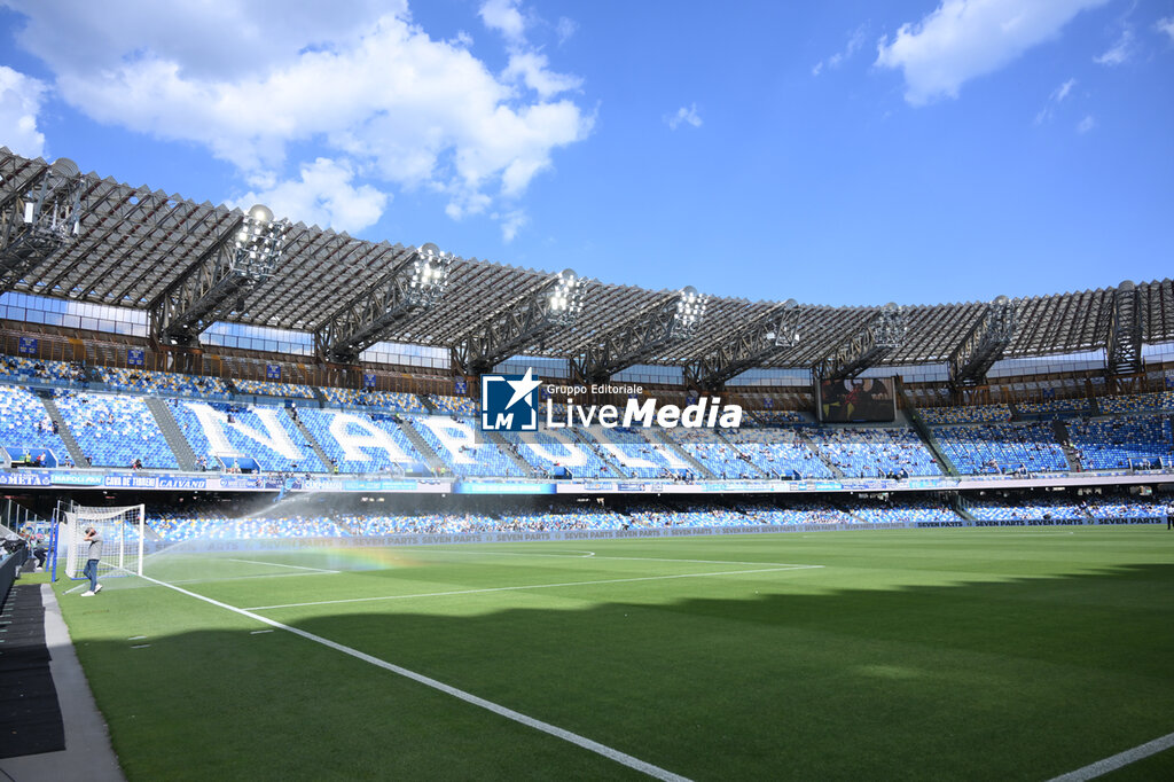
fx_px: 782
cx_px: 587
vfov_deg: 53.1
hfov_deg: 73.8
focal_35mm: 24
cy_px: 391
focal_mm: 24
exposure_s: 1/1250
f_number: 5
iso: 250
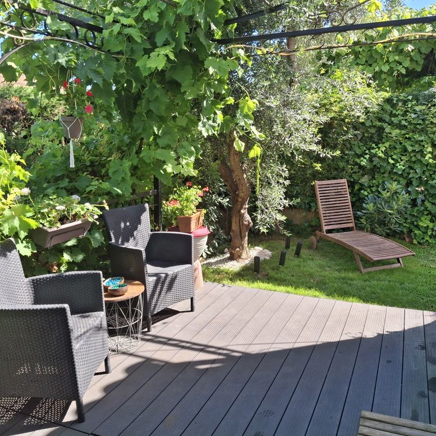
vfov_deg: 54.0
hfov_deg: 54.0
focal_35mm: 30
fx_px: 427
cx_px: 218
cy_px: 219
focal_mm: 4.69
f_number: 1.8
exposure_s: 1/334
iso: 25
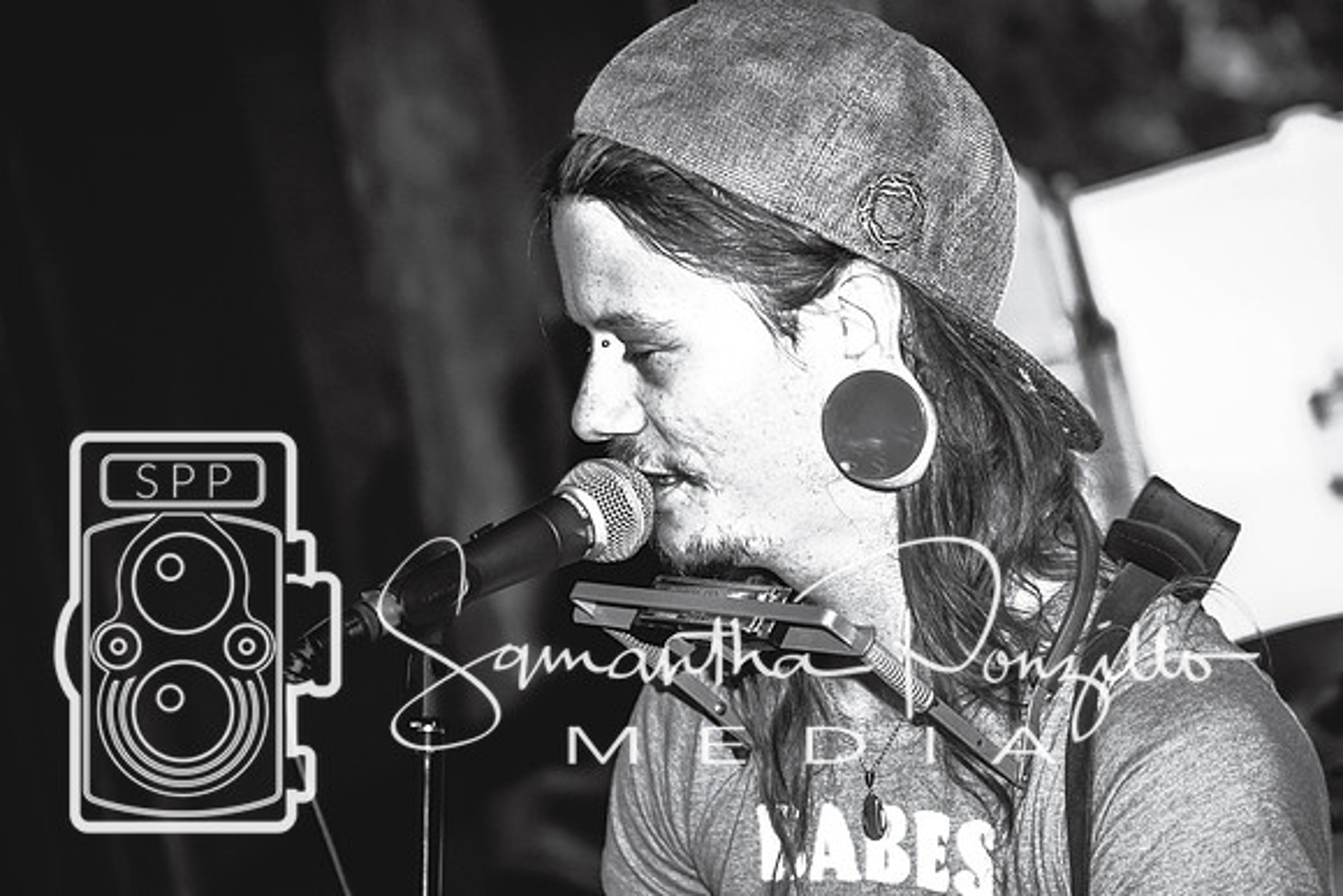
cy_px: 448
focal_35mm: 138
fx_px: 5149
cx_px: 672
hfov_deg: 14.9
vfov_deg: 9.9
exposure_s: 1/40
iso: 12800
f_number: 4.8
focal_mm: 92
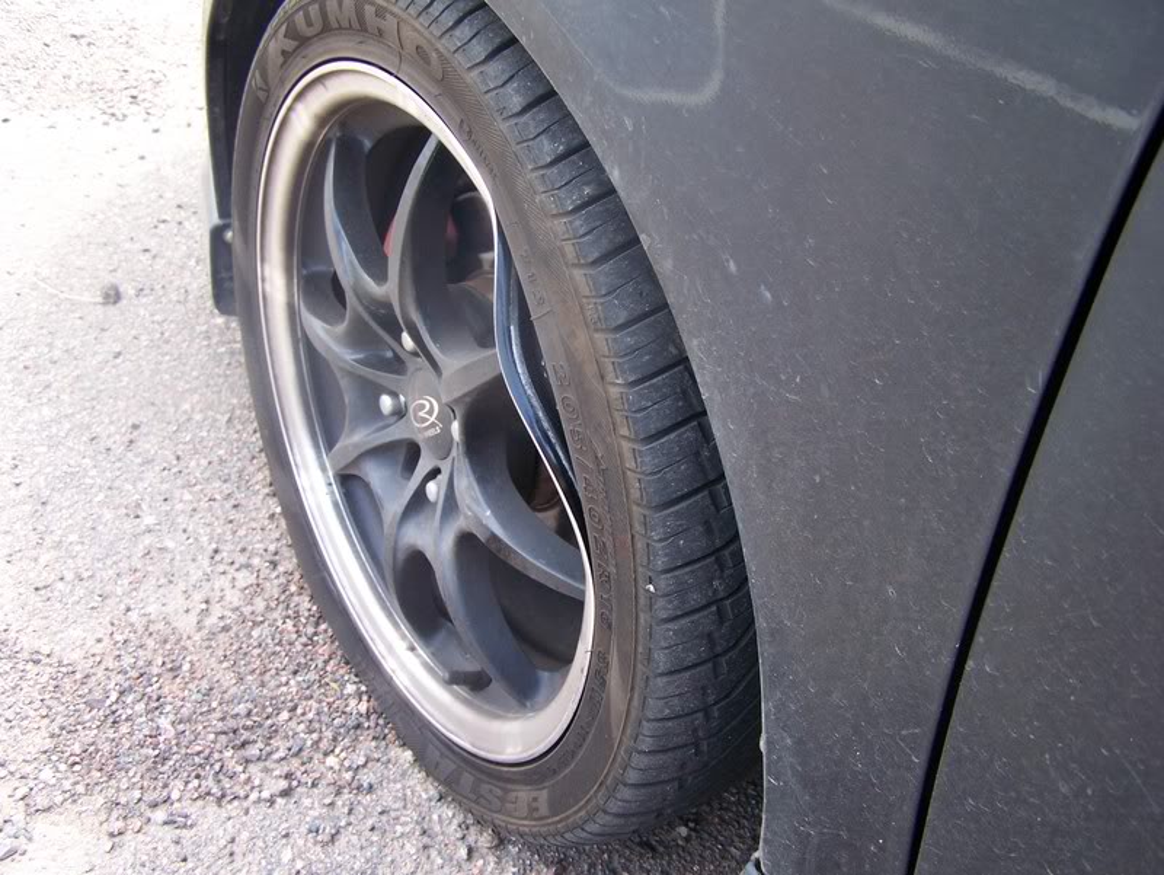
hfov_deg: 49.0
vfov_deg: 37.8
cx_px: 582
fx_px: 1279
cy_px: 438
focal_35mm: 38
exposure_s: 1/160
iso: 80
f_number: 2.8
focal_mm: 6.3
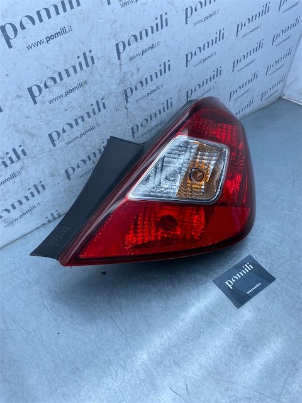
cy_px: 202
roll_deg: -3.0
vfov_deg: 67.3
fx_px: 302
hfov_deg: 53.1
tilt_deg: -43.9
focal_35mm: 26
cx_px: 151
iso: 32
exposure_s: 1/839
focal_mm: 4.25
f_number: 1.8
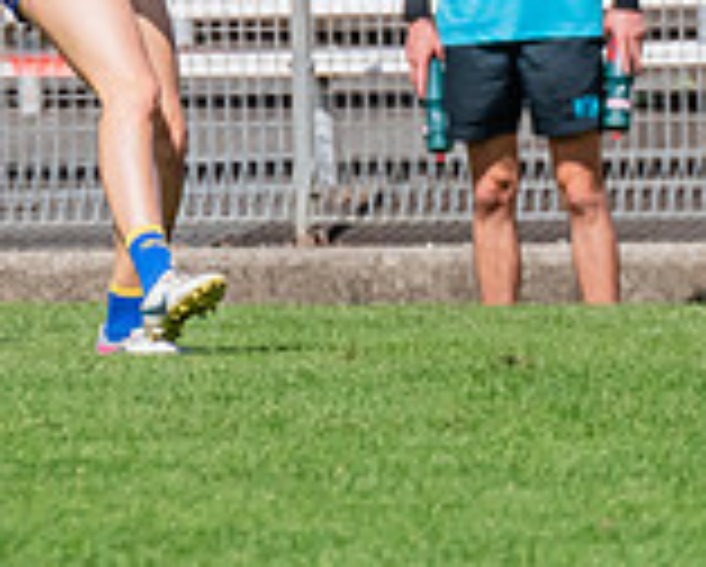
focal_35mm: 2243
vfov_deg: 0.7
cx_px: 1490
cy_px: -274
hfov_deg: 0.9
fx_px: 46926
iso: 800
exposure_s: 1/1600
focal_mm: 420
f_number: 13
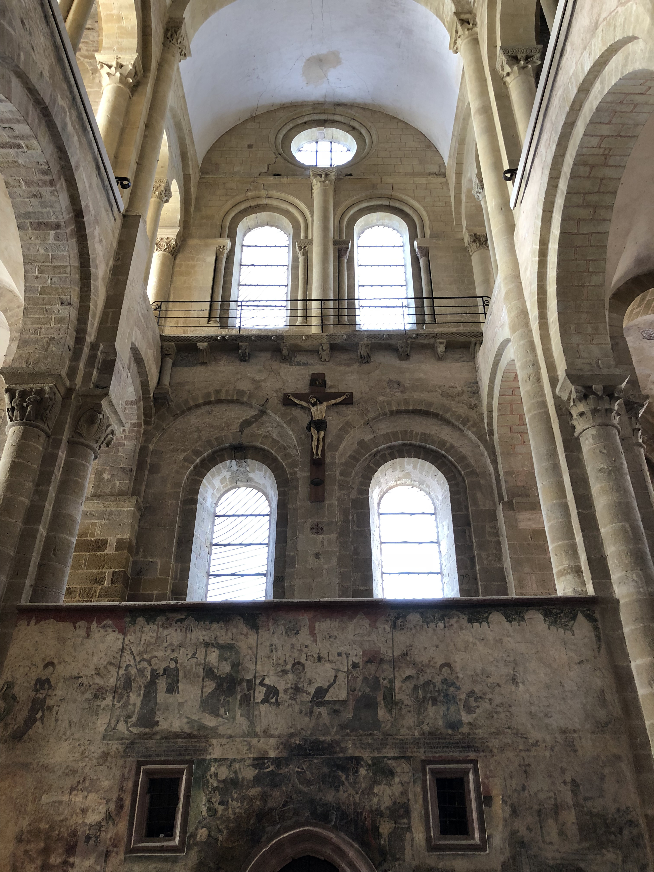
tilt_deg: +32.8
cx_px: 327
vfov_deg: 63.4
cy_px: 436
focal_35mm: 28
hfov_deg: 49.7
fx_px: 705
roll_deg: +1.0
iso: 50
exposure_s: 1/15
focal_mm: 4
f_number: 1.8
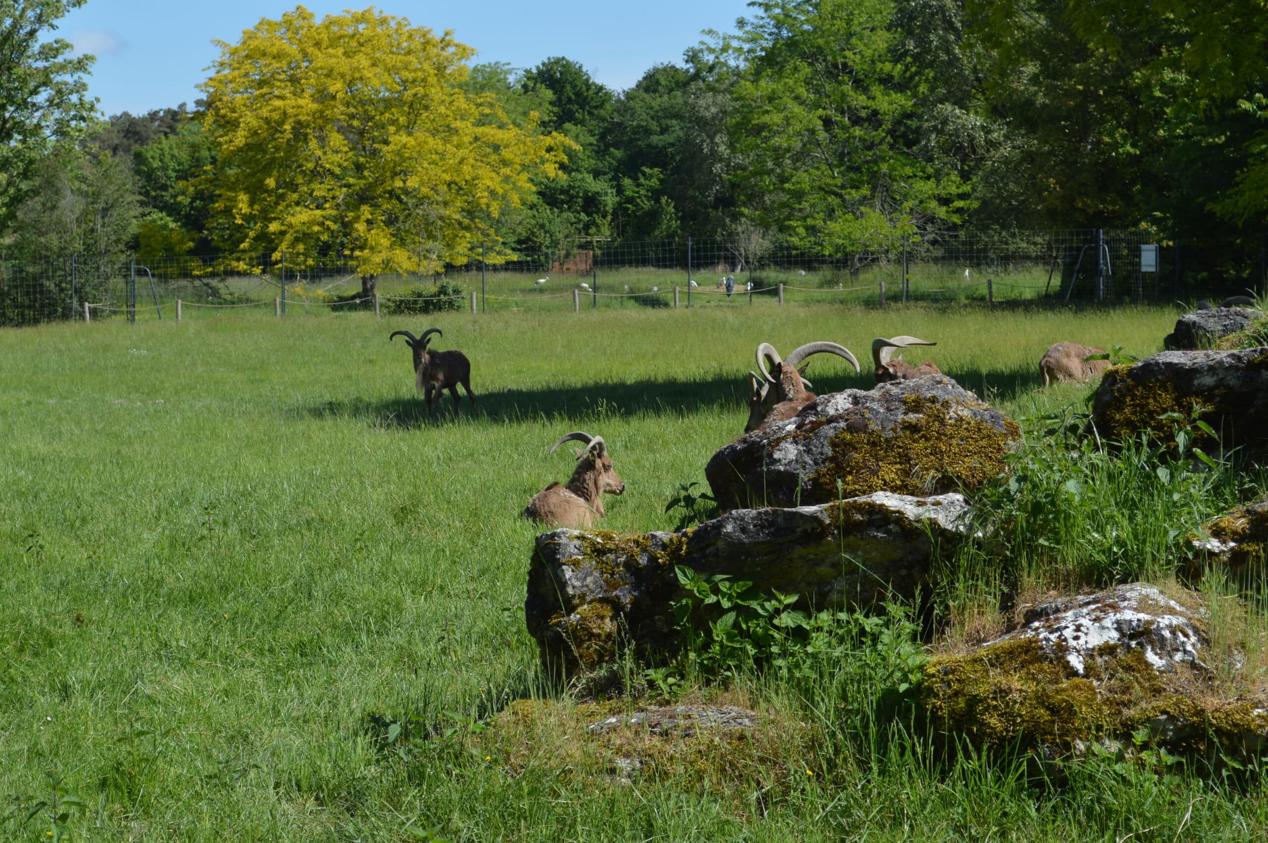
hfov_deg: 24.6
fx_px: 2903
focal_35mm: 82
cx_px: 634
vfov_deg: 16.5
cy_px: 422
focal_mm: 55
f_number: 7.1
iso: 100
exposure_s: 1/200
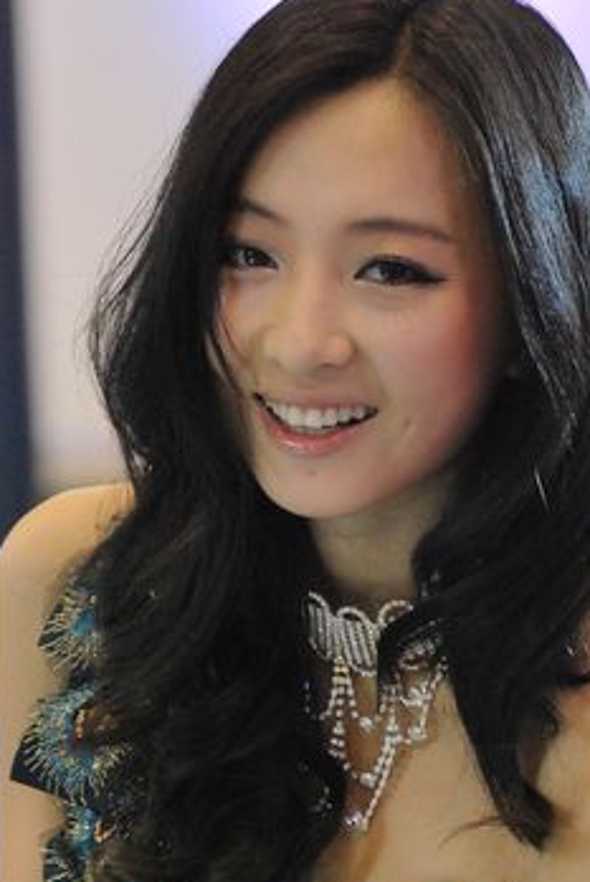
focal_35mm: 270
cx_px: 356
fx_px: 6610
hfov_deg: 5.1
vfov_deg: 7.6
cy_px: 459
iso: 800
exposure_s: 1/100
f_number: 4.8
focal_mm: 125
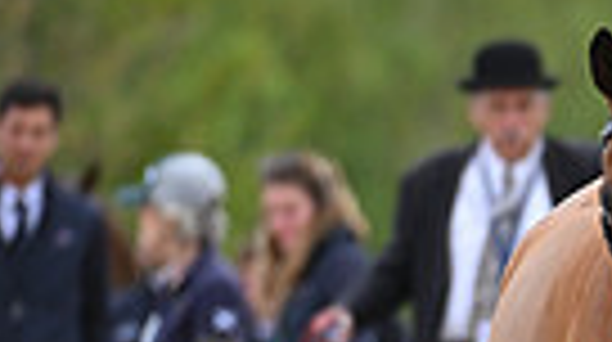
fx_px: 29002
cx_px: 1184
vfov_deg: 0.7
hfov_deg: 1.2
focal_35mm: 1790
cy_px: 452
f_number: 5.6
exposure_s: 1/1600
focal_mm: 400
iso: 720
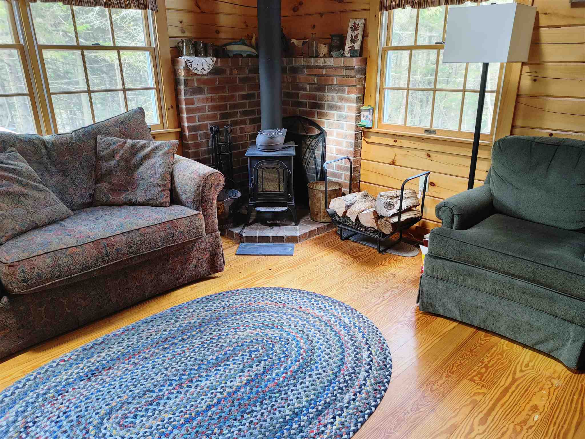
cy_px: 220
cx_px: 292
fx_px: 439
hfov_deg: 67.3
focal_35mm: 26
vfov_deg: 53.1
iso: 200
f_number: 1.8
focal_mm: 5.58
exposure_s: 1/25
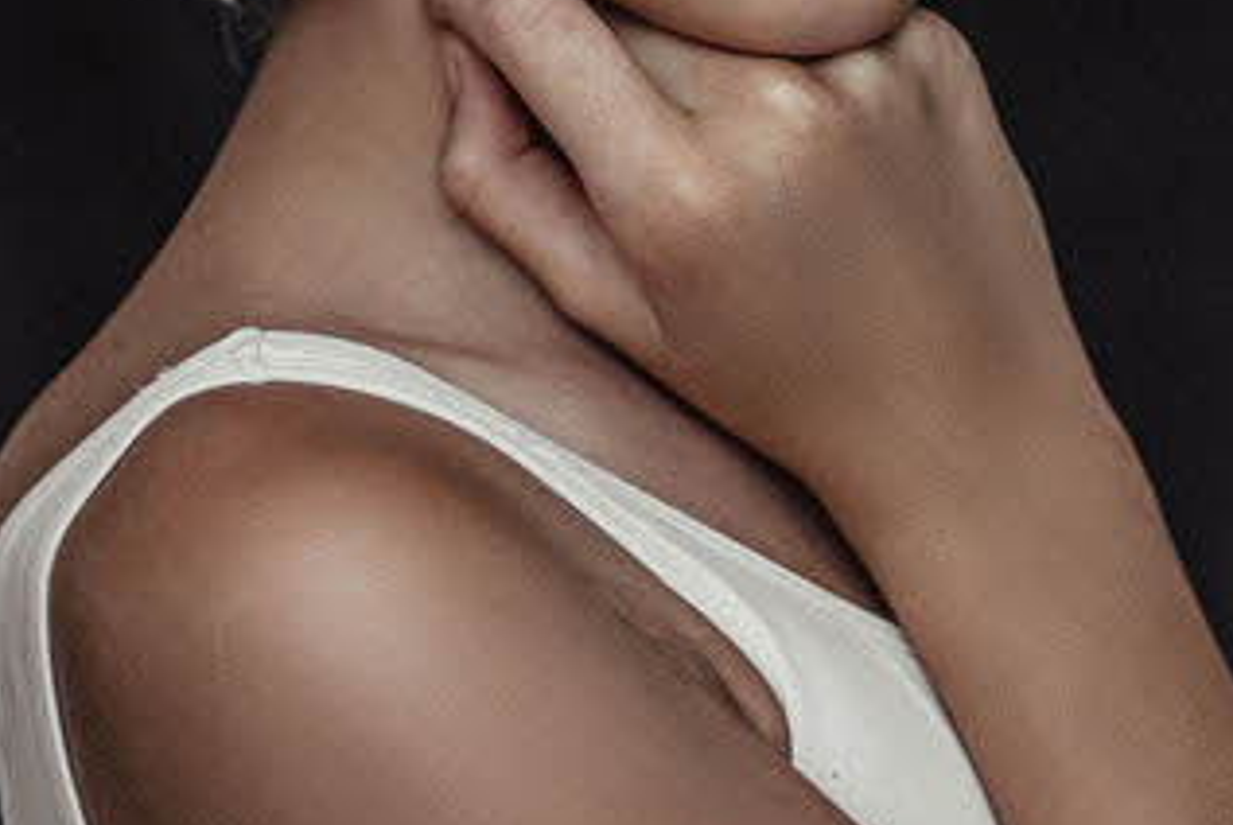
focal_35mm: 177
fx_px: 6068
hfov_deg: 11.6
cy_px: 16
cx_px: 743
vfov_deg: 7.7
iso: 100
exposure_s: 1/500
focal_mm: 45
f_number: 1.8
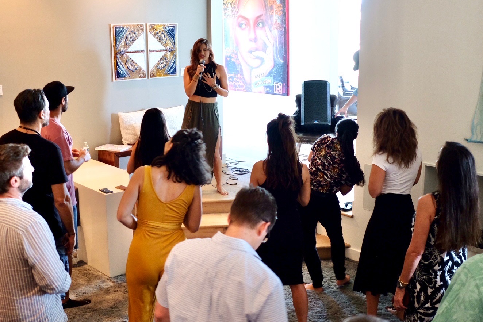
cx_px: 230
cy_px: 139
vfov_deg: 28.6
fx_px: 631
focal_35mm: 47
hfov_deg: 41.9
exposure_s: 1/70
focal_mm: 23
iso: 1000
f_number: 2.2
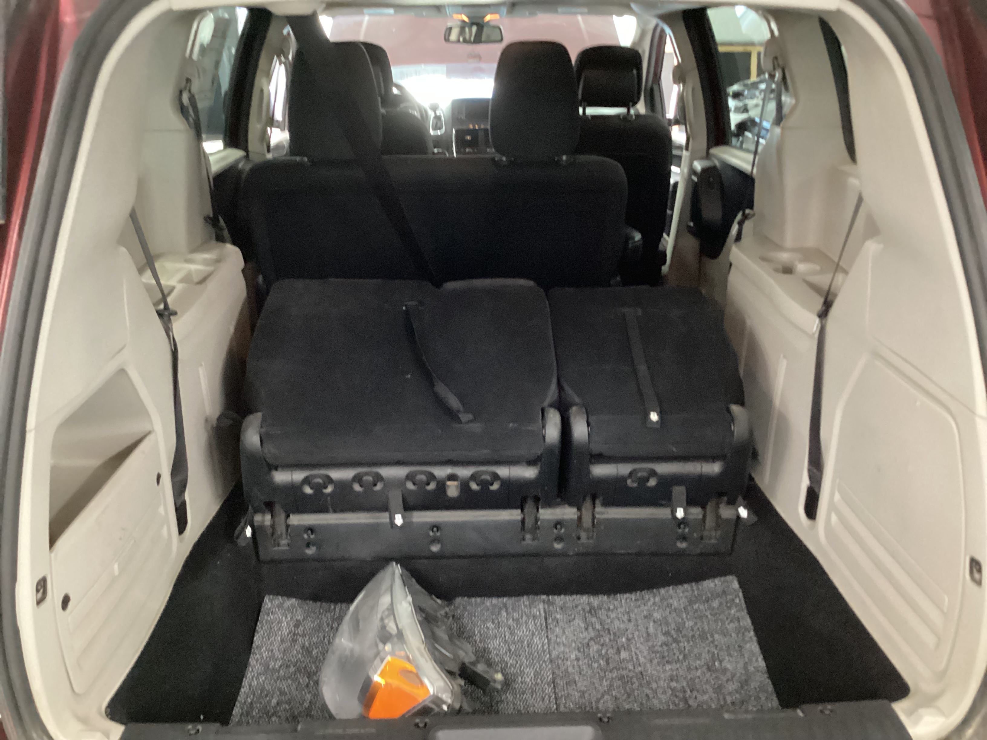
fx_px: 884
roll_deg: -0.6
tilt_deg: -22.3
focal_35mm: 31
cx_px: 494
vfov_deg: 45.4
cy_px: 370
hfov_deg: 58.4
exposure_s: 1/20
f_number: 2.4
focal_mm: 3.3
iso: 800
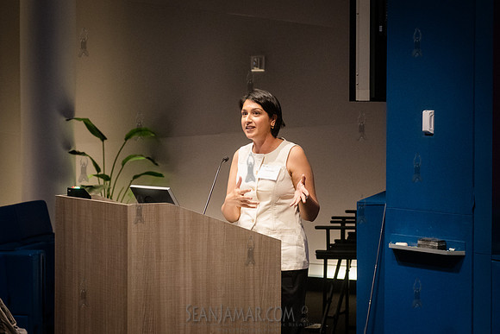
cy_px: 167
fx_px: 1395
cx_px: 250
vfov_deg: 13.6
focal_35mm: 100
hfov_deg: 20.3
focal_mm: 80
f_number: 4.5
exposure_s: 1/250
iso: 6400
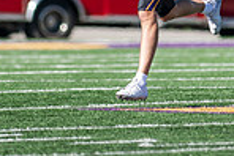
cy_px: -73
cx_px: 157
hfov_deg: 1.8
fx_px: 7625
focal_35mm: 1172
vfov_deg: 1.2
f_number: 3.2
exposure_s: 1/2000
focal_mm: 300
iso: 160
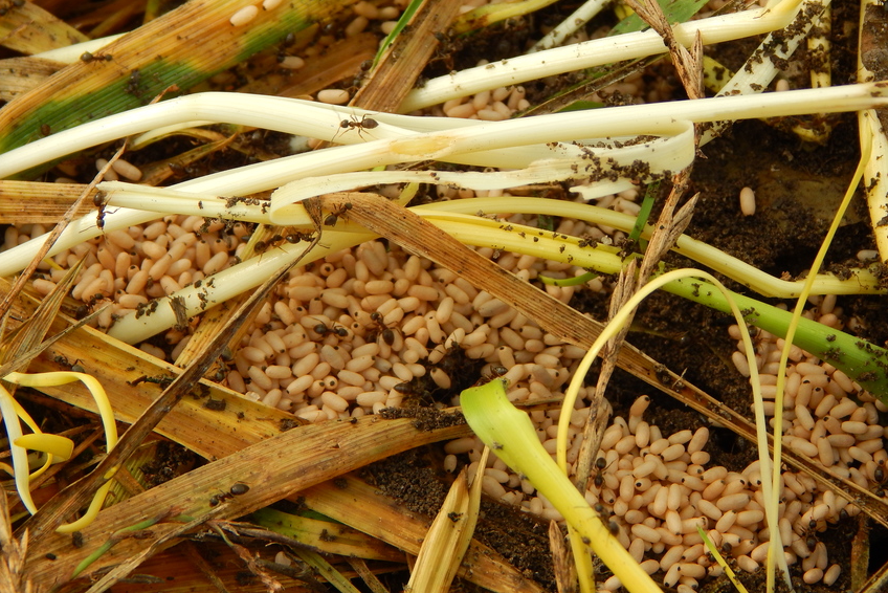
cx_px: 443
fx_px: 3380
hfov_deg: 15.0
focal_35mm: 137
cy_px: 331
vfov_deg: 10.0
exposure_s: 1/500
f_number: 4.8
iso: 125
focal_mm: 23.4
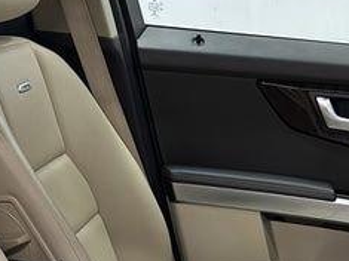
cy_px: 318
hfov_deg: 21.2
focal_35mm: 92
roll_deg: -0.8
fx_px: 927
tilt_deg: -20.8
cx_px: 247
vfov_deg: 15.4
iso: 200
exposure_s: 1/50
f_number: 1.78
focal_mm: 6.86
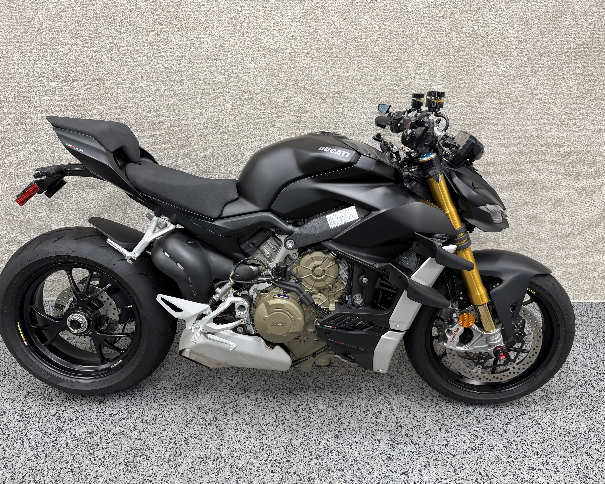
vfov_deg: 56.8
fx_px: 448
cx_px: 286
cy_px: 242
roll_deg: -1.1
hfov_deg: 68.0
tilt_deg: -27.4
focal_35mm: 25
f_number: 1.78
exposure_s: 1/120
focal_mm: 6.76
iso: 200
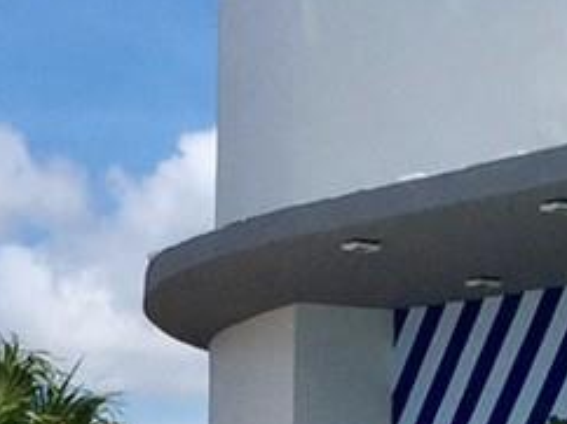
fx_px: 3142
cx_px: 443
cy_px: 928
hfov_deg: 10.3
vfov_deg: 7.3
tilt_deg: -4.2
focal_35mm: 192
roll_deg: -3.8
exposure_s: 1/3597
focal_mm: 4.15
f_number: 2.2
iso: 32
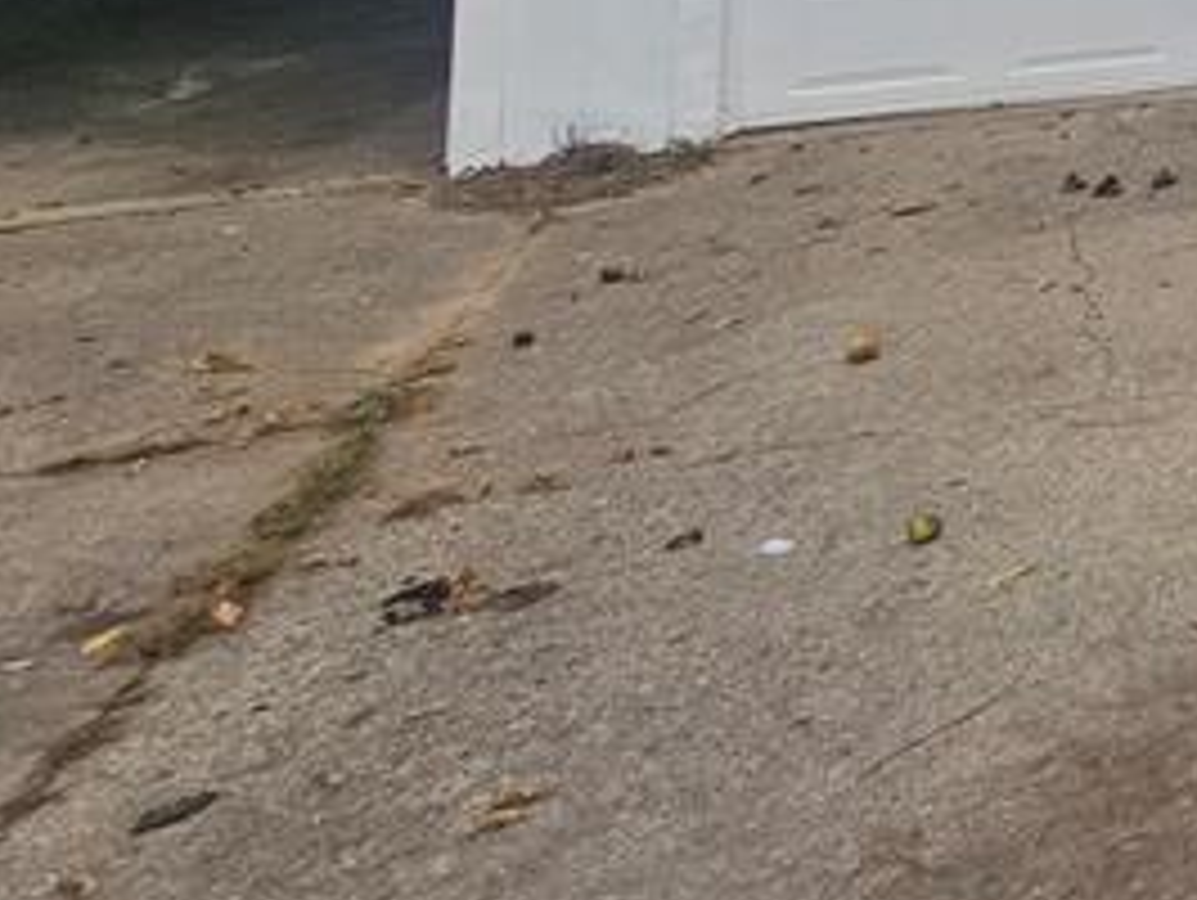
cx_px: 2156
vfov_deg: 23.2
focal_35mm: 50
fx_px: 1731
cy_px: -468
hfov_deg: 22.3
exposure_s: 1/1000
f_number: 2.2
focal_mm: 2.2
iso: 64
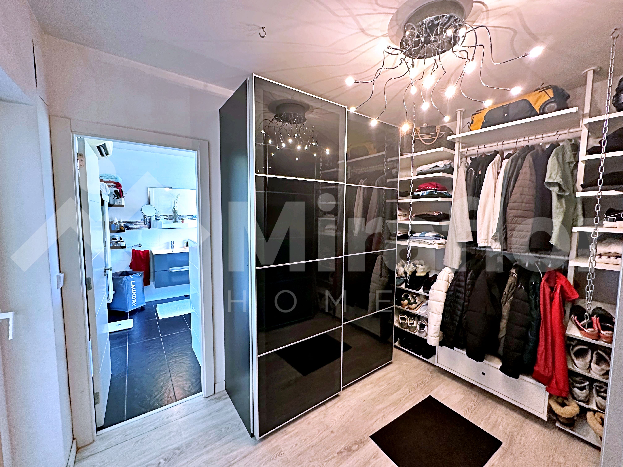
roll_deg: -0.8
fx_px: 252
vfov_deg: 85.7
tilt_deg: -4.6
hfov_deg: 102.1
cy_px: 234
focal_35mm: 14
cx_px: 312
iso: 400
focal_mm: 2.22
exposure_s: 1/50
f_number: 2.2
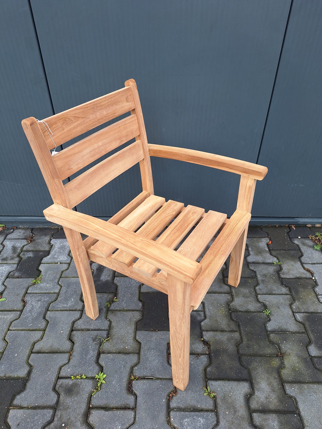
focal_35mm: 23
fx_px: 285
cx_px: 161
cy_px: 214
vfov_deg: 73.9
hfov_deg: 58.9
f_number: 1.8
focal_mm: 5.54
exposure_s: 1/275
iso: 40
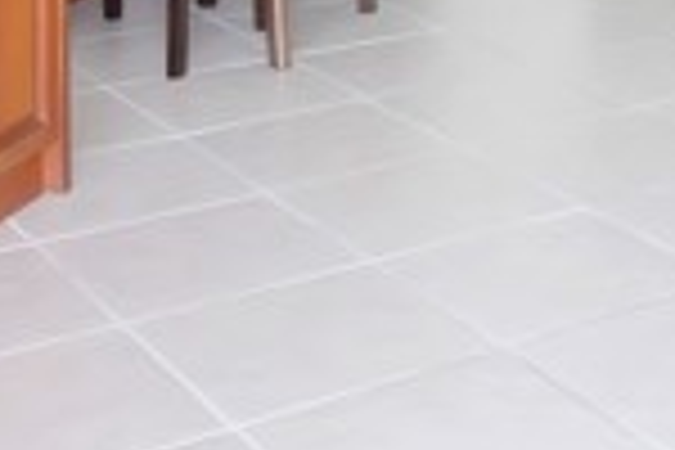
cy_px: -364
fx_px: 1800
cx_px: 760
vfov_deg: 12.9
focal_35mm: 96
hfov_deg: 20.2
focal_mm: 16
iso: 640
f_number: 4
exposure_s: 1/30
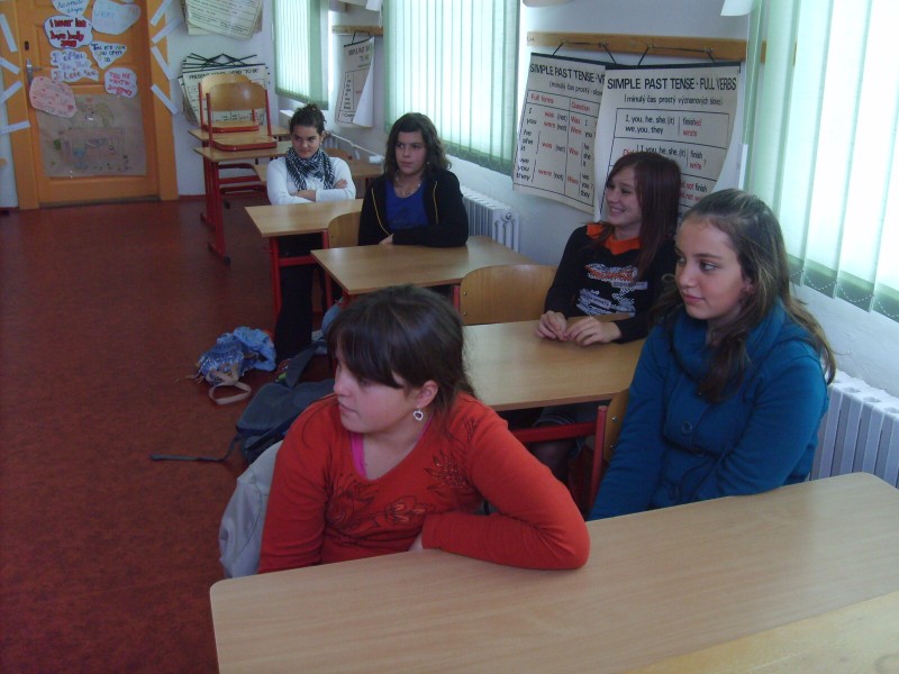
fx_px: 909
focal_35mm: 35
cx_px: 450
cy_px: 337
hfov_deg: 52.6
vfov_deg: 40.7
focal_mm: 5.8
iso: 120
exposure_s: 1/30
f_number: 2.8
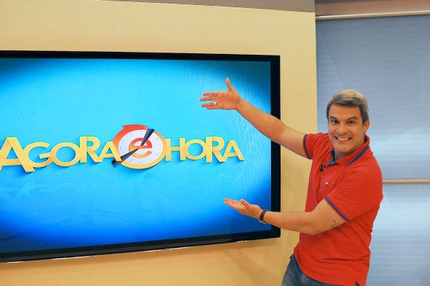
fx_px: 626
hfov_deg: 37.9
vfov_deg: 25.7
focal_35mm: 52
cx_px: 215
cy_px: 143
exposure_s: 1/125
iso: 500
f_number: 4.5
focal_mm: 35
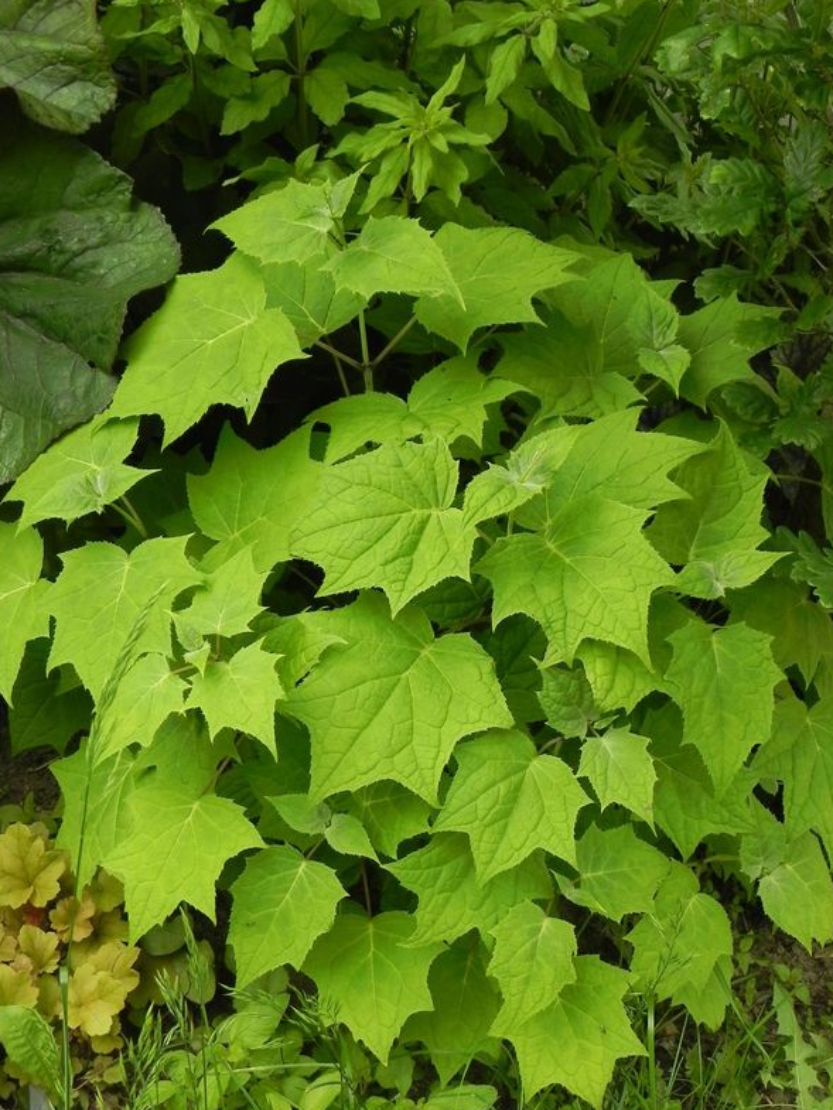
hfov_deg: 27.5
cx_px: 413
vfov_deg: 36.2
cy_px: 561
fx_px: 1700
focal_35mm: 53
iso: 160
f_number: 4
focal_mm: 9.2
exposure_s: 1/250
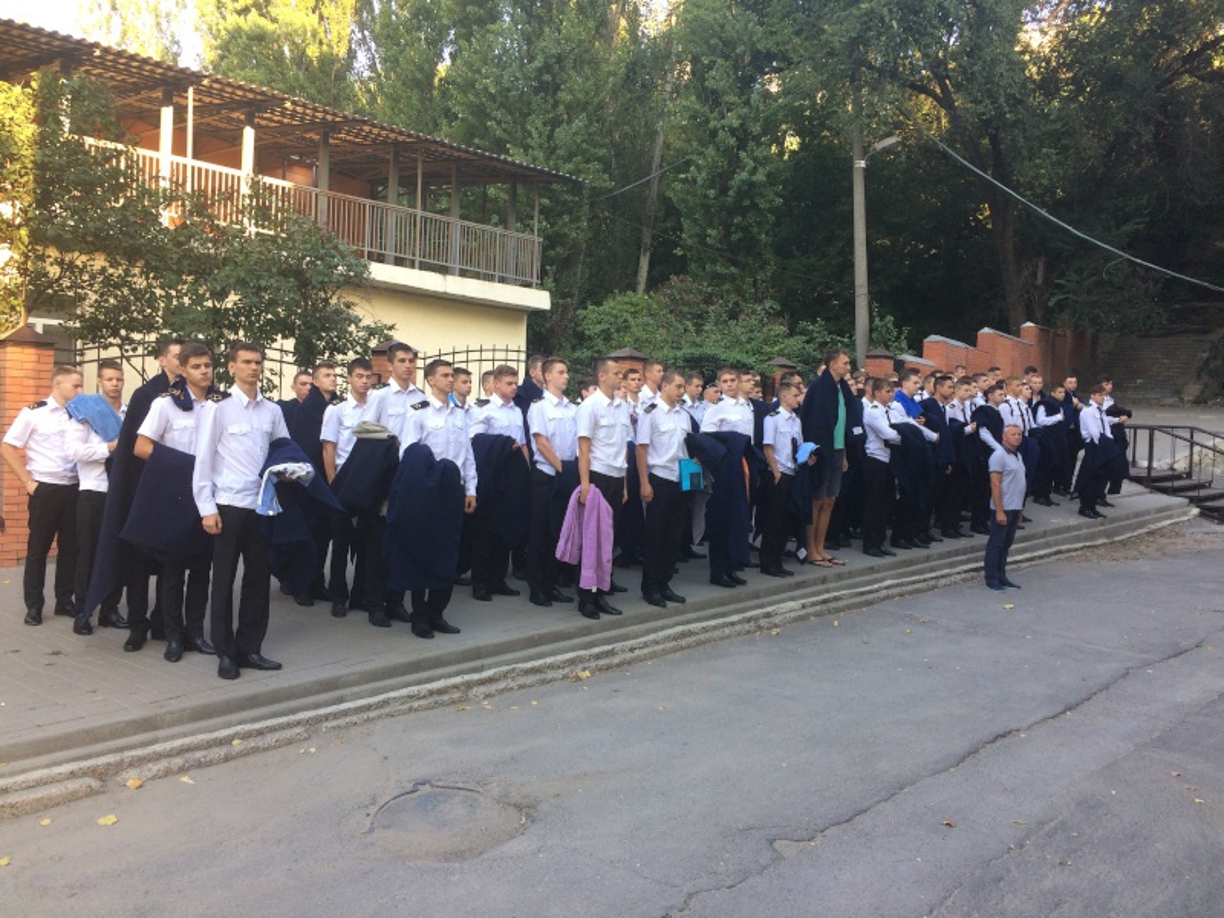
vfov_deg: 48.2
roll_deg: -2.7
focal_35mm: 29
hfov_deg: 61.7
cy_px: 459
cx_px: 612
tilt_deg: -2.4
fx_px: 1025
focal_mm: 4.15
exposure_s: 1/100
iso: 50
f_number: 2.2
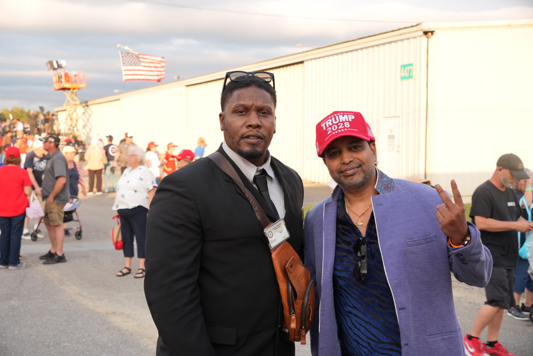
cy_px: 178
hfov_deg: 41.8
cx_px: 266
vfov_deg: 28.6
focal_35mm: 47
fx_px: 698
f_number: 4.5
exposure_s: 1/125
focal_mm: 31.4
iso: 100
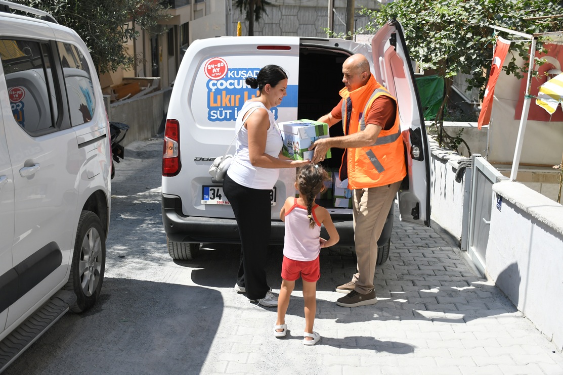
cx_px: 282
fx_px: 704
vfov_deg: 29.9
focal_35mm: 45
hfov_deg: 43.6
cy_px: 188
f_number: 4
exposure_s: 1/2000
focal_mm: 30
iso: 320
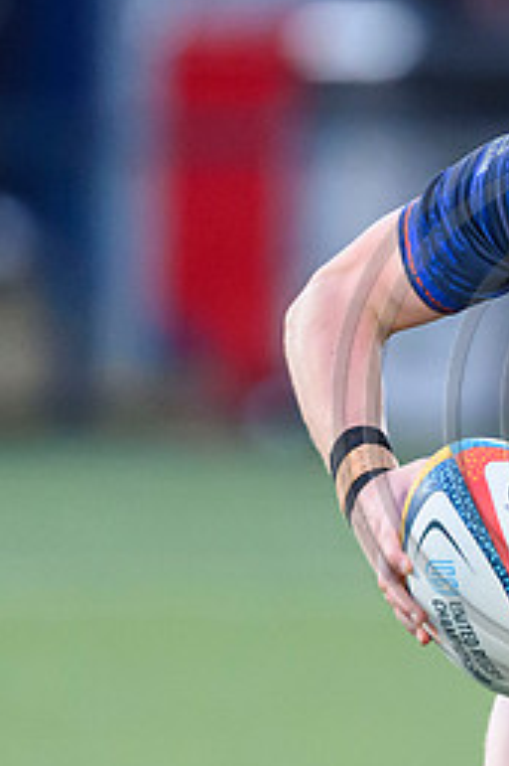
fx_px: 47673
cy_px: 444
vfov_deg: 0.9
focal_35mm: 2245
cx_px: 724
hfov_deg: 0.6
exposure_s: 1/1000
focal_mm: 560
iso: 5000
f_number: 4
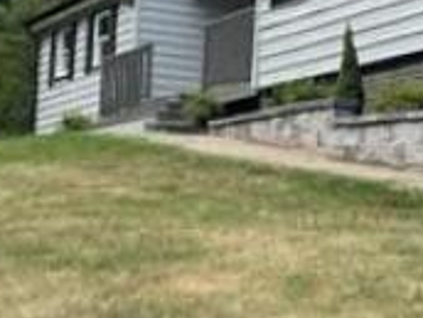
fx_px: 1332
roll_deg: -1.2
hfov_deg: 17.3
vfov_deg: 13.5
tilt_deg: +8.5
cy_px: 76
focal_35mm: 109
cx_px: 494
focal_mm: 4.2
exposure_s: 1/1855
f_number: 1.6
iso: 32
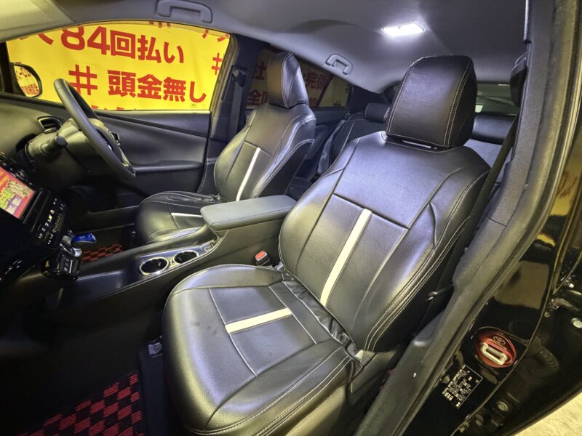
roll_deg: -6.8
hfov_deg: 102.1
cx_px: 291
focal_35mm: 14
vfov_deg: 85.7
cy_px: 218
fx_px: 235
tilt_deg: -26.9
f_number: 2.2
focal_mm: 2.22
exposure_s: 1/50
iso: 1250
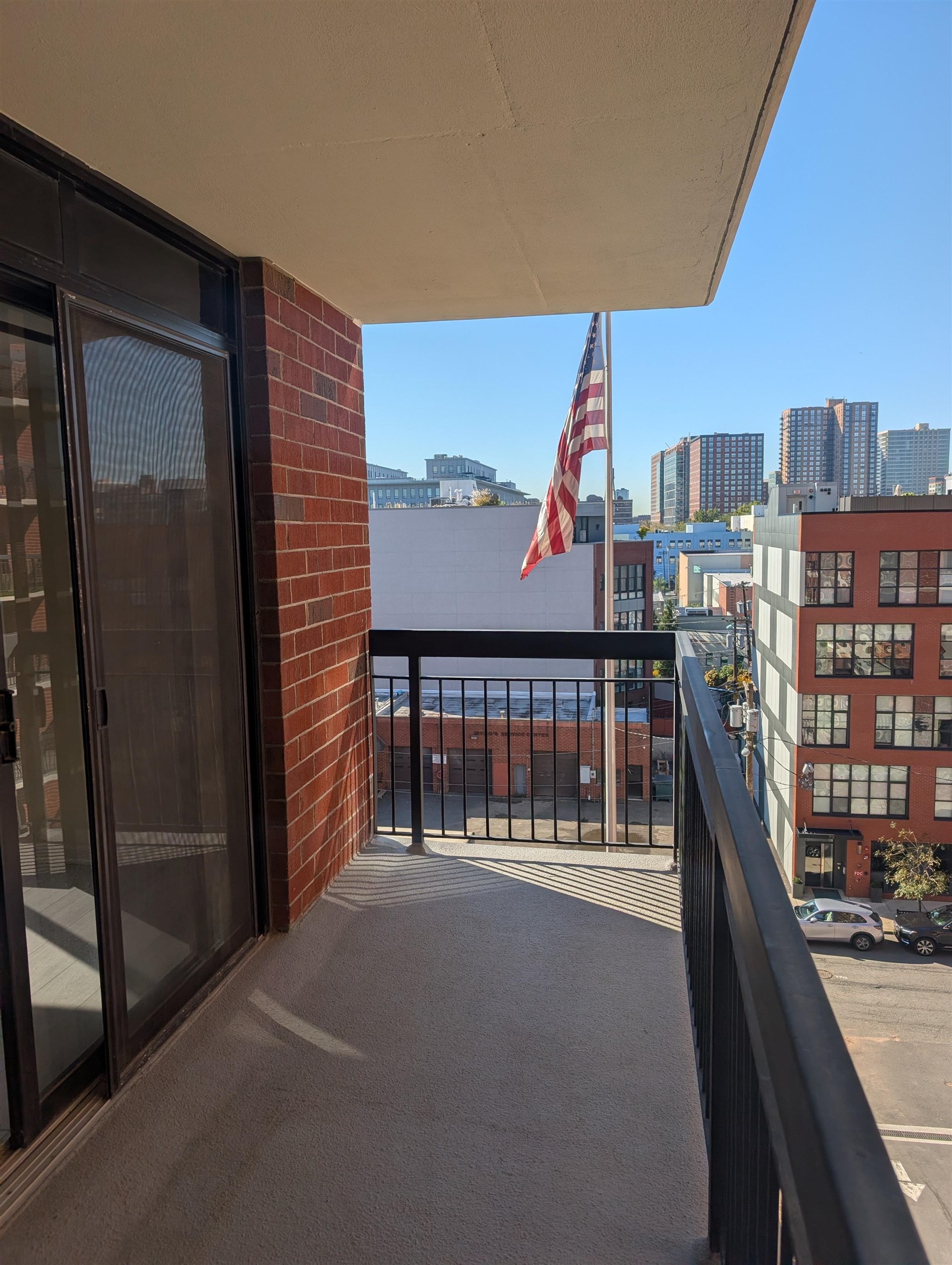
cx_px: 476
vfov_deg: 71.5
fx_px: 878
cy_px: 632
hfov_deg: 56.9
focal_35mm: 24
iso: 22
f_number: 1.68
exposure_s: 1/986
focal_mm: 6.9
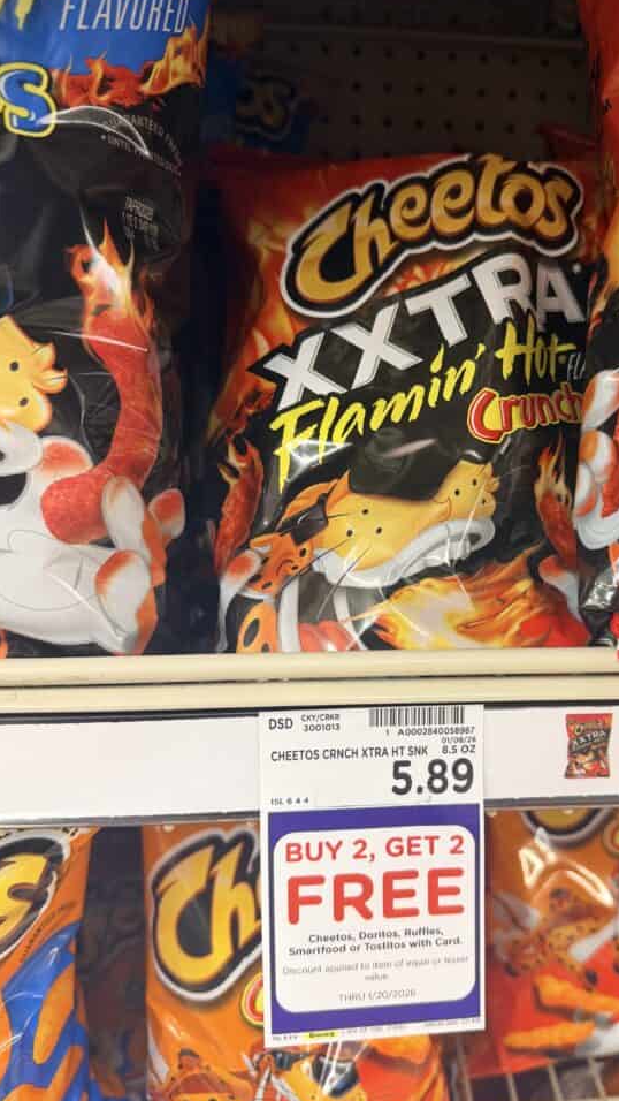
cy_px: 557
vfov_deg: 67.9
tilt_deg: -22.1
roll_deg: -2.0
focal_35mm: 28
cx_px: 420
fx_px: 817
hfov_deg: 40.9
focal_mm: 6.76
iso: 160
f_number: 1.78
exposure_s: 1/42
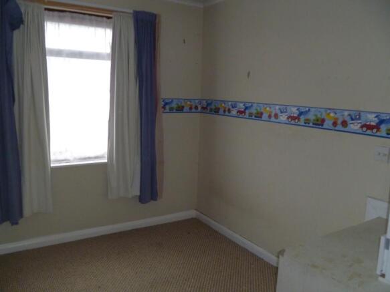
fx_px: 315
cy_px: 146
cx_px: 195
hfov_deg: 63.5
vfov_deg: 49.7
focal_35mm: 28
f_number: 3.3
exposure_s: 1/30
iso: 250
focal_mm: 5
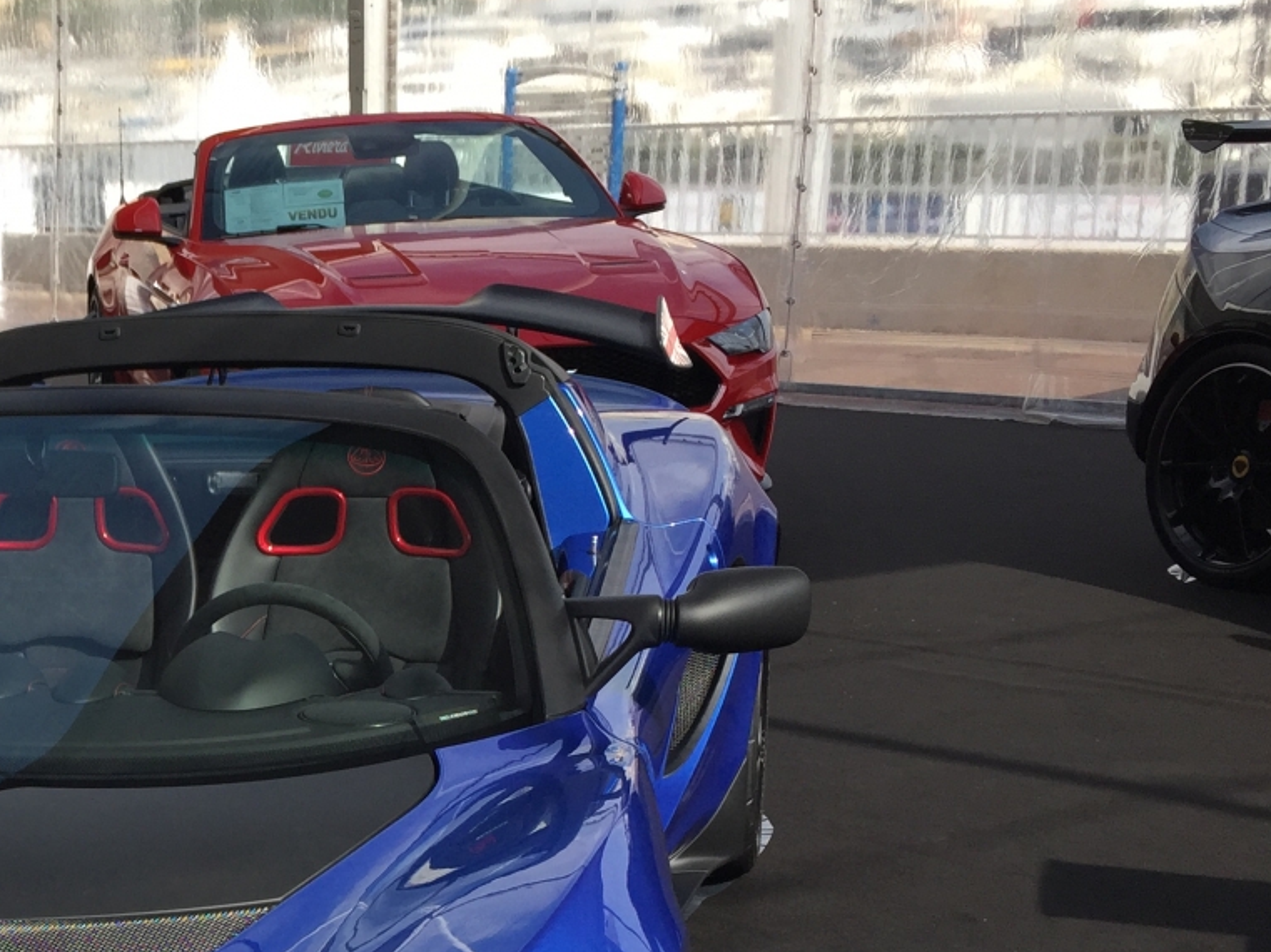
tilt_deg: -20.1
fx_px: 2239
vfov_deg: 23.2
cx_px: -28
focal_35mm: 61
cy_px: 920
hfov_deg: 29.4
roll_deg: +3.2
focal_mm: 4.15
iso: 32
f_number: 2.2
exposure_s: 1/942
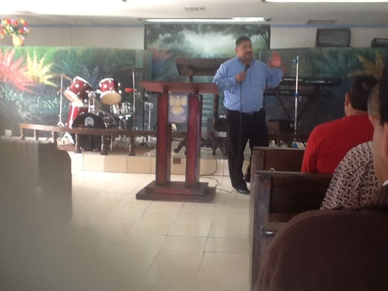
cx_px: 194
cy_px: 146
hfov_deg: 42.9
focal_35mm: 44
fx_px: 493
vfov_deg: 32.9
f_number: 2.4
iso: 64
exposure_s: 1/30
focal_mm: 2.03
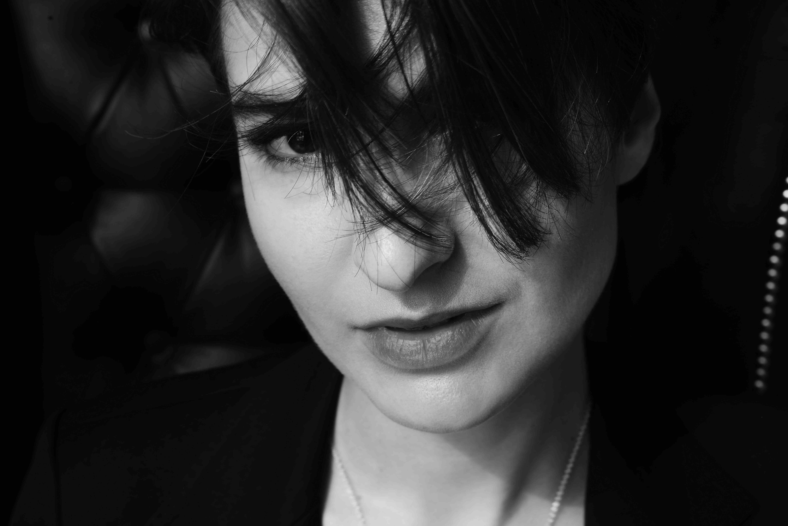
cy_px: 263
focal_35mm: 50
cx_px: 394
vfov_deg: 27.0
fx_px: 1095
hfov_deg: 39.6
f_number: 13
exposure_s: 1/15
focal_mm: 50
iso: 125
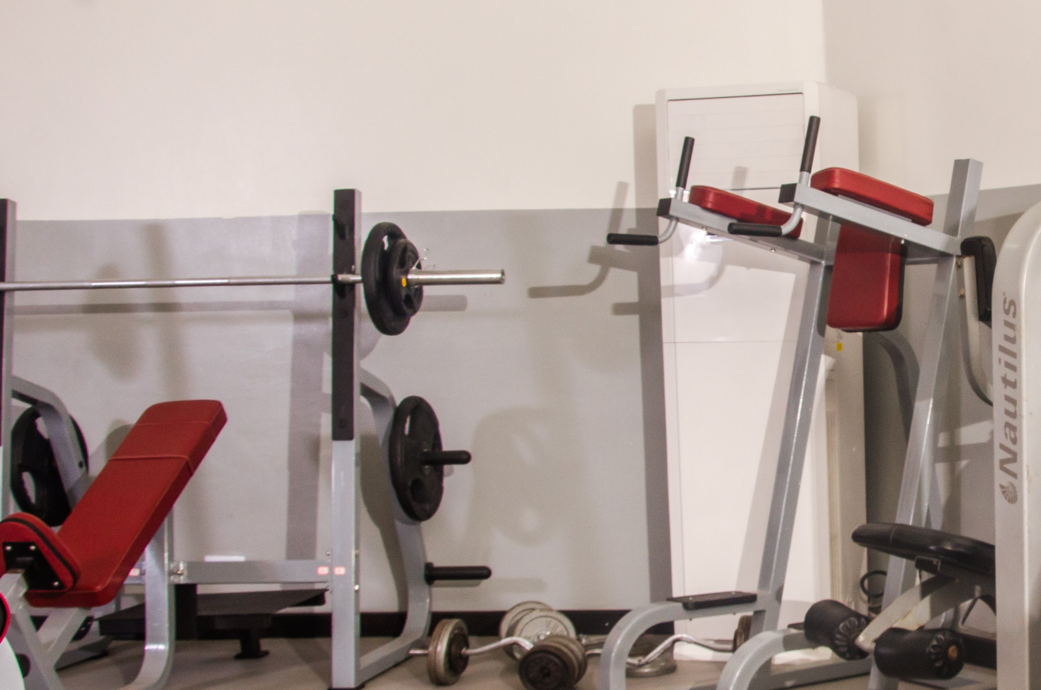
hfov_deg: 32.7
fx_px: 1701
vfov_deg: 22.9
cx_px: 883
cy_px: 289
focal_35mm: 59
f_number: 10
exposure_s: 1/10
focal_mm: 21
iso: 640
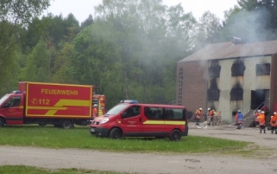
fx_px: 431
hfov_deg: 35.4
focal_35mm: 57
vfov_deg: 22.7
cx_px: 182
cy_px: 106
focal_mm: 6.4
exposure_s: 1/80
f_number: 8.8
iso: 100
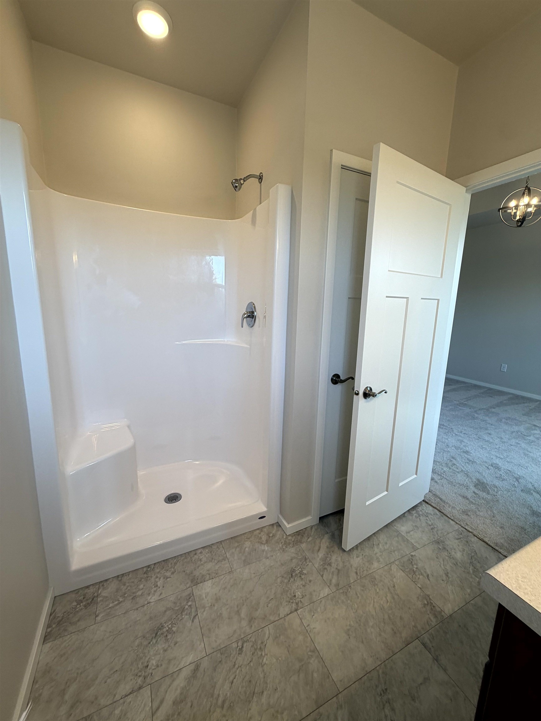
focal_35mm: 14
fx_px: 292
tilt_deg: -10.8
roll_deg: -2.0
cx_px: 270
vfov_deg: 102.1
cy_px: 360
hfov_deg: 85.7
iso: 50
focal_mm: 2.22
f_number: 2.2
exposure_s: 1/120
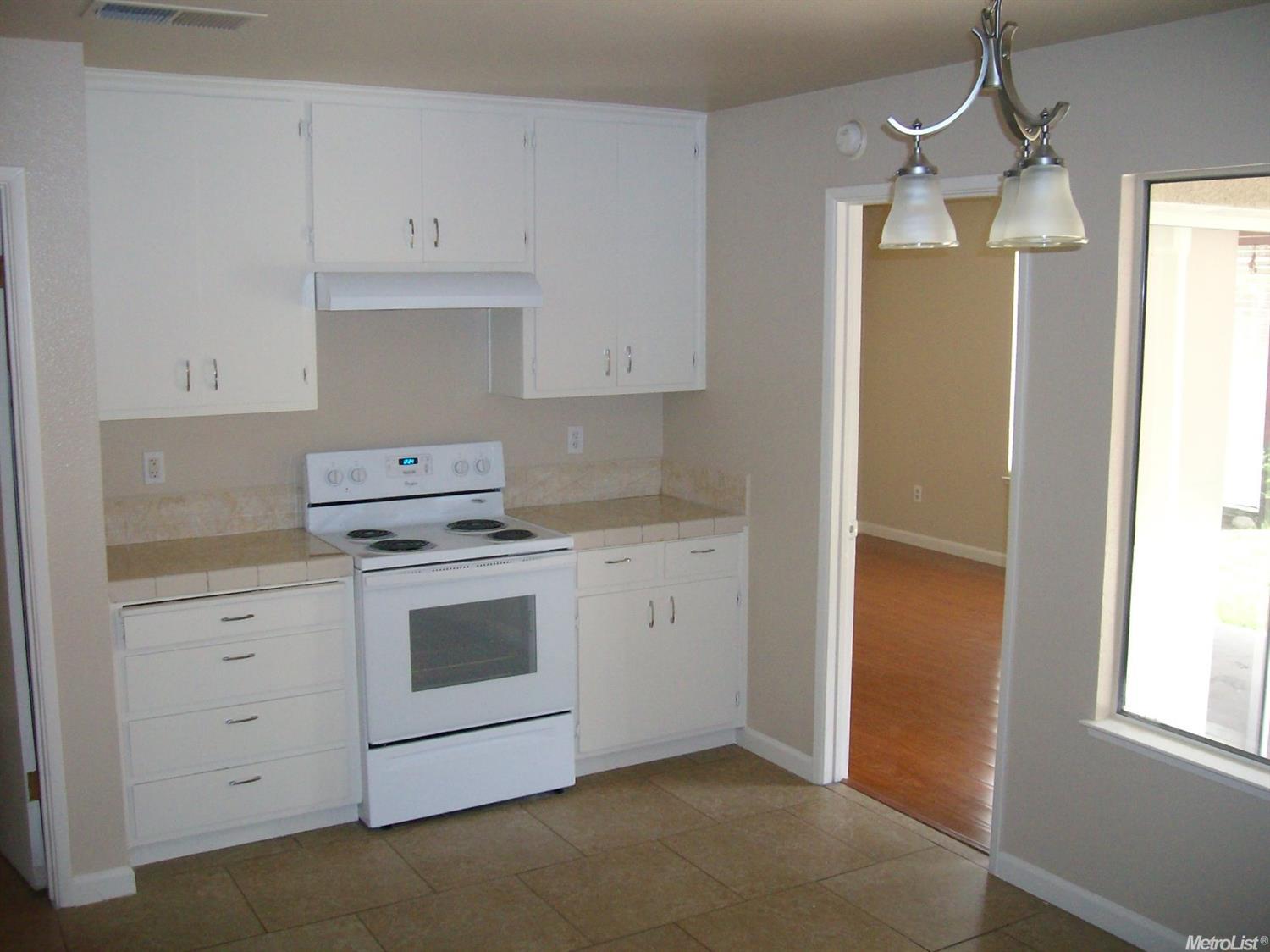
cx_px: 635
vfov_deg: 40.7
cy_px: 476
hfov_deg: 52.6
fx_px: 1284
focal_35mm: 35
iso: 200
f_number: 2.8
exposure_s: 1/40
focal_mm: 5.8
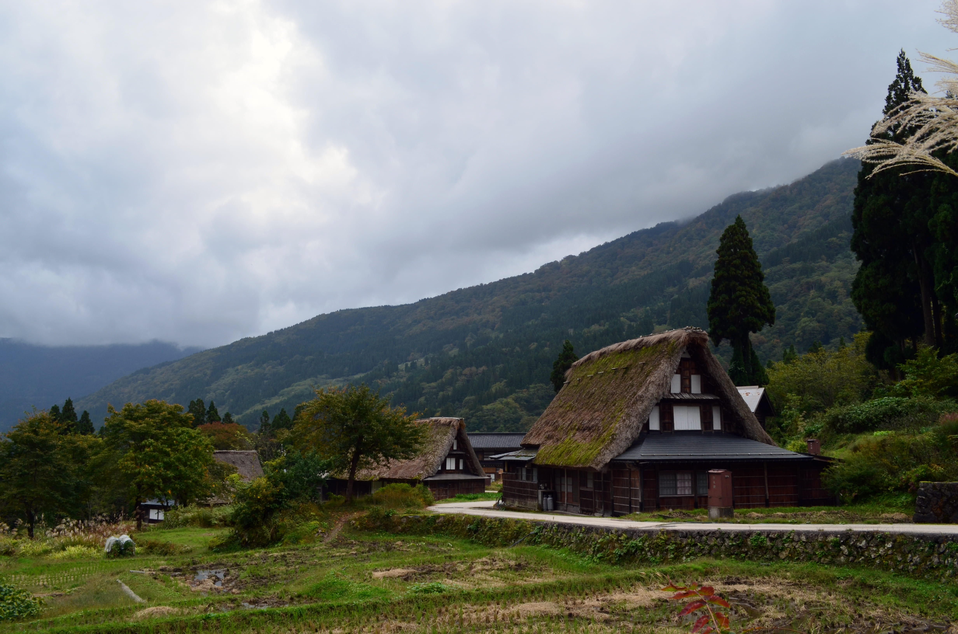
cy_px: 317
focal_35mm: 30
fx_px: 797
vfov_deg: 43.4
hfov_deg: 62.0
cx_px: 479
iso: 200
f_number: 11
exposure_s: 1/125
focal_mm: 20
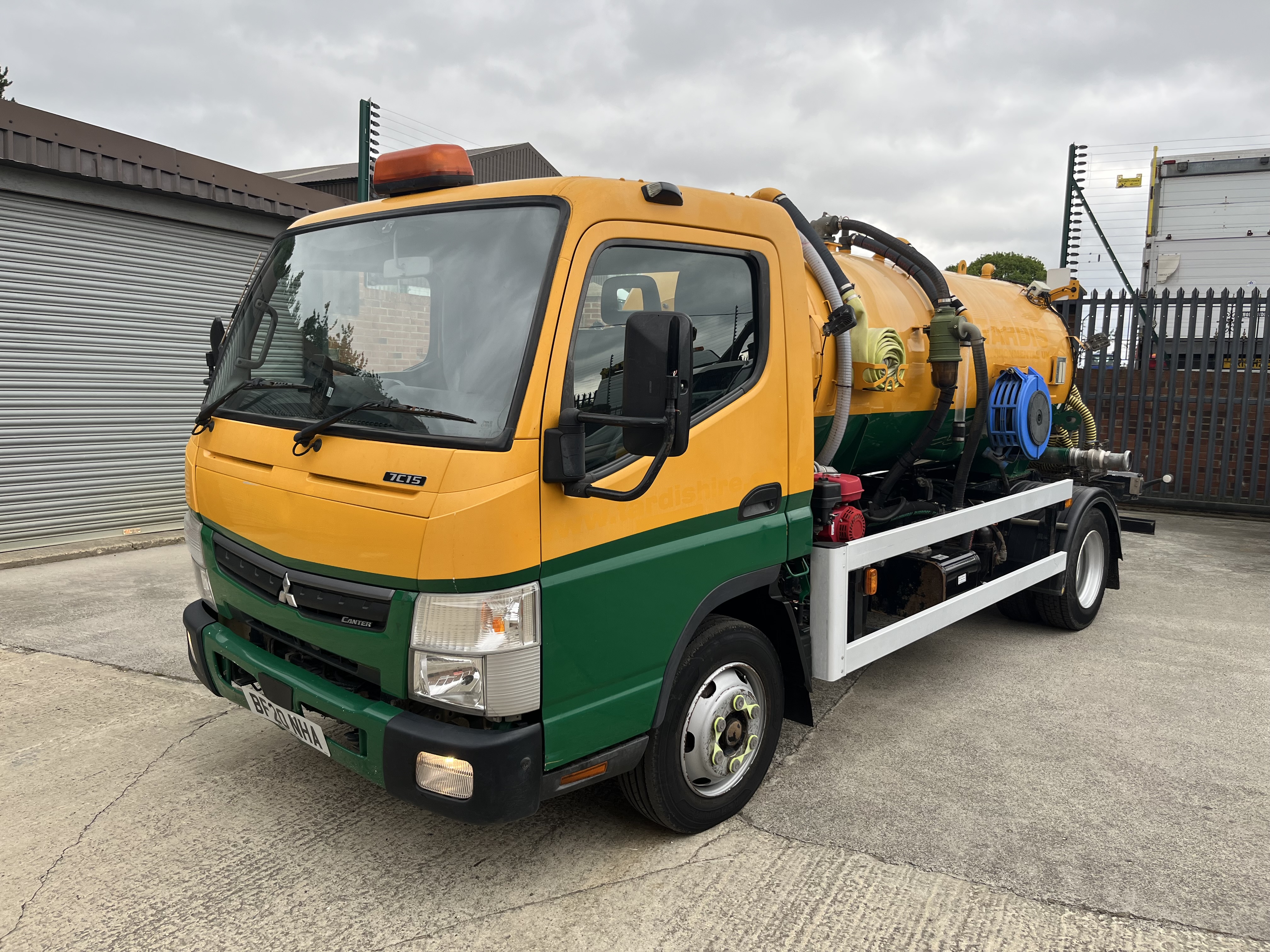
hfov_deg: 67.3
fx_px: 954
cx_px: 635
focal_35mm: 26
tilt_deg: -6.8
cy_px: 476
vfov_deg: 53.1
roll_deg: -2.2
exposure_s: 1/668
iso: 50
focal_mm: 5.1
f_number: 1.6
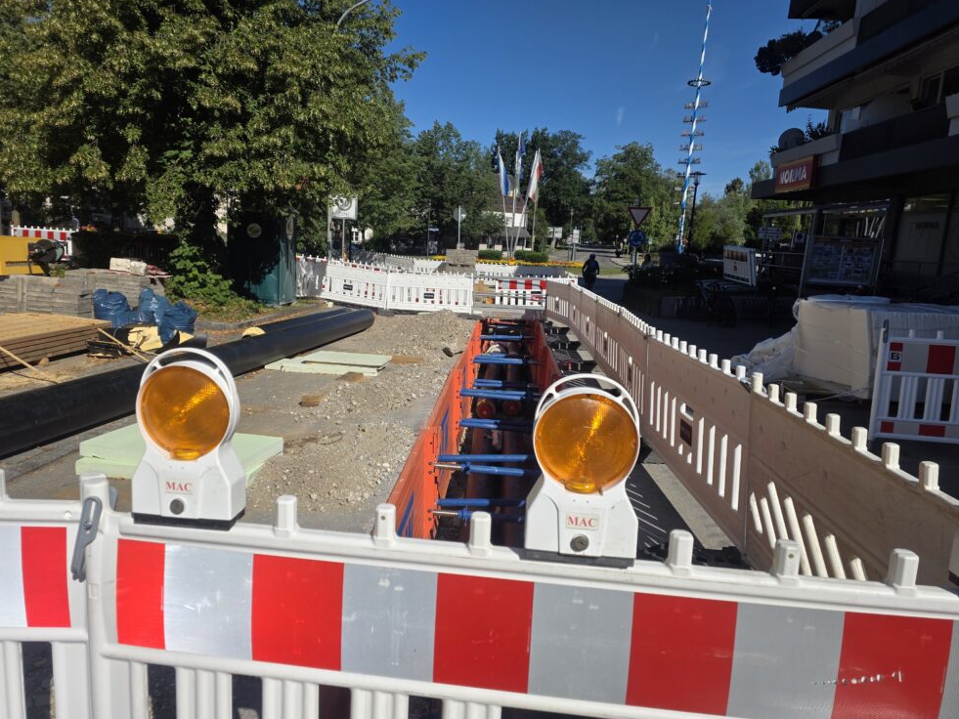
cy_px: 347
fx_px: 665
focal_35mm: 24
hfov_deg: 71.6
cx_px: 471
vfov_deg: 56.8
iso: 64
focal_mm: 6.3
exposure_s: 1/7944
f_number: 1.7
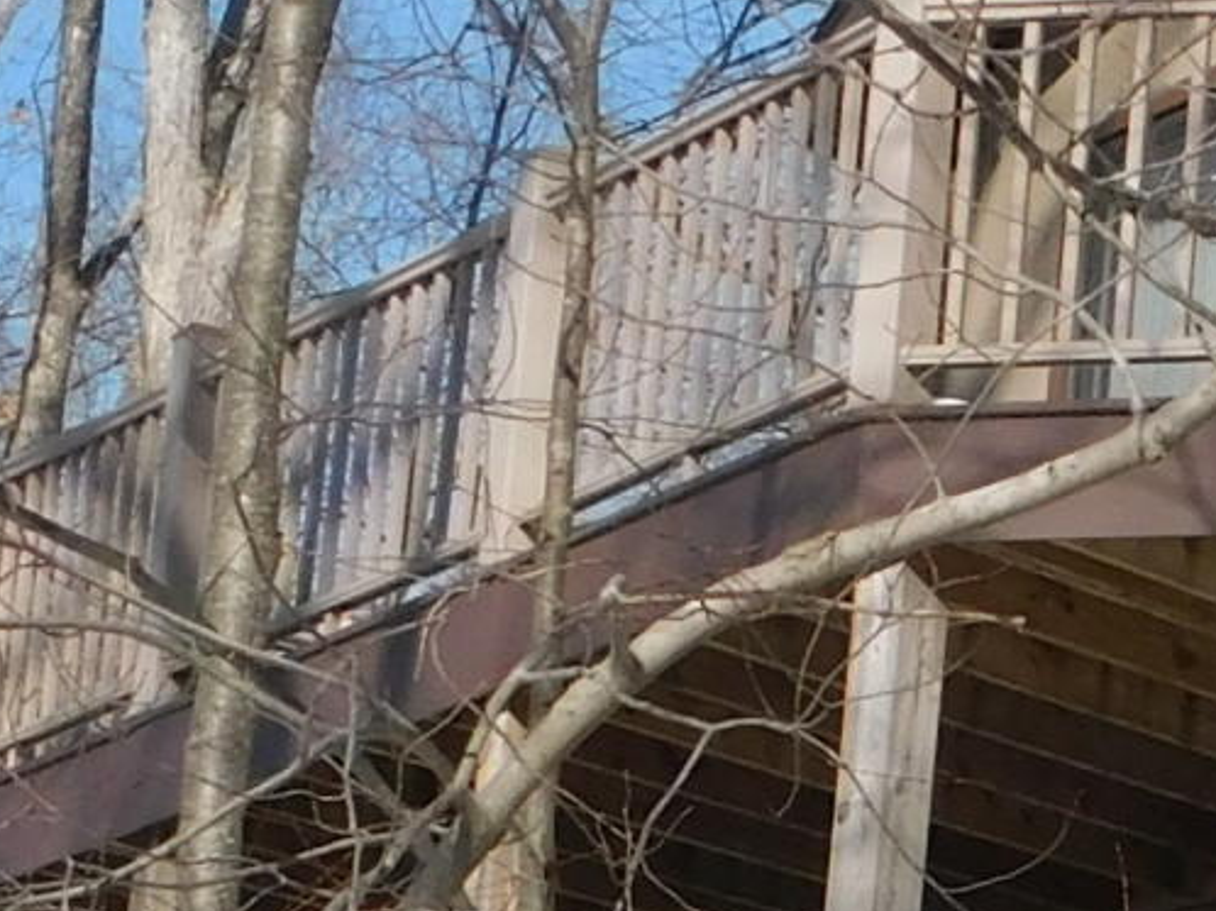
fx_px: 7619
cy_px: 801
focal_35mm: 217
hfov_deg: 8.7
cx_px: 2295
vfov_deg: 6.8
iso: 125
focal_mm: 6.3
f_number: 3.5
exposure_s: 1/1250
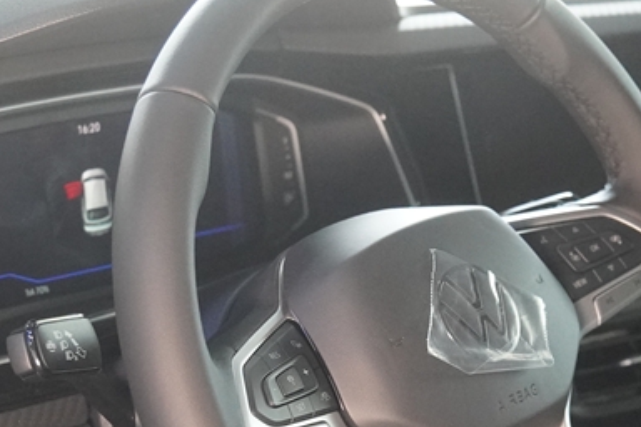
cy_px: 381
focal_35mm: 128
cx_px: 437
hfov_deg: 16.0
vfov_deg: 10.7
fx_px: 2279
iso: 3200
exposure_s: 1/160
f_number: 2.8
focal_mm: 32
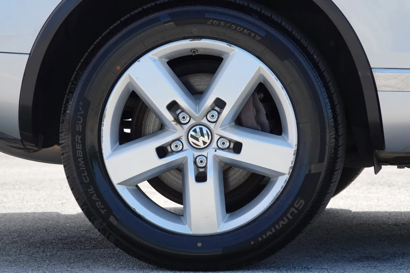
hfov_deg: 4.3
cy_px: 136
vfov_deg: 2.8
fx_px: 5523
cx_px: 205
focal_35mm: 485
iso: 100
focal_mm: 177.86
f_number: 4
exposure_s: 1/320
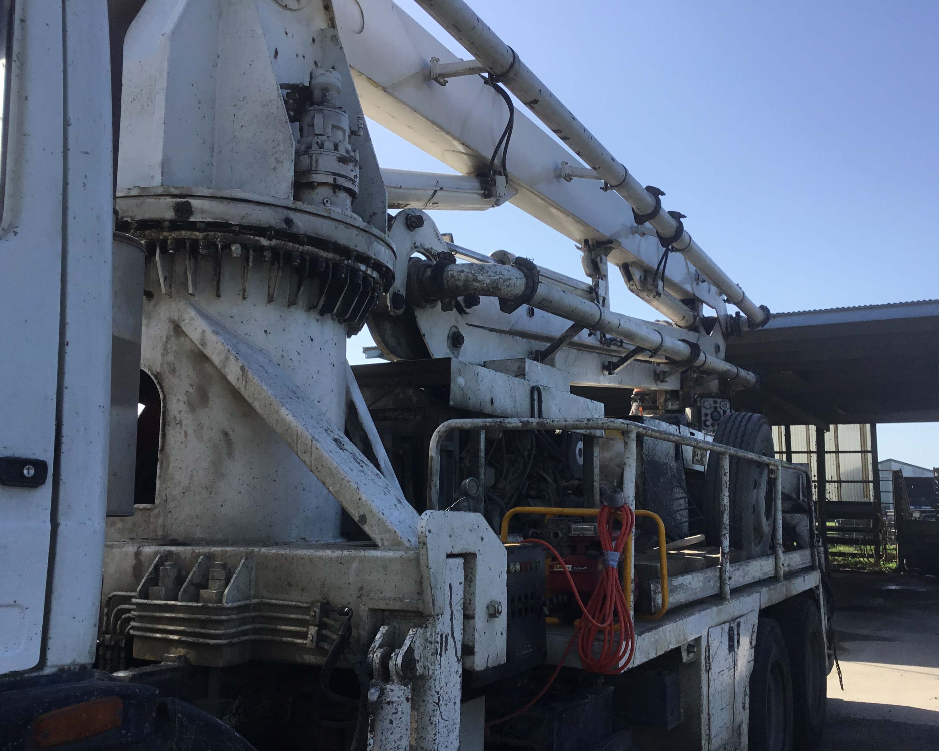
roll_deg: -1.2
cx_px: 498
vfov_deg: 44.5
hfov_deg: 54.2
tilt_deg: +6.7
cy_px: 376
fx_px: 917
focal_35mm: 33
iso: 25
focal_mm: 3.3
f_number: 2.4
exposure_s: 1/1217
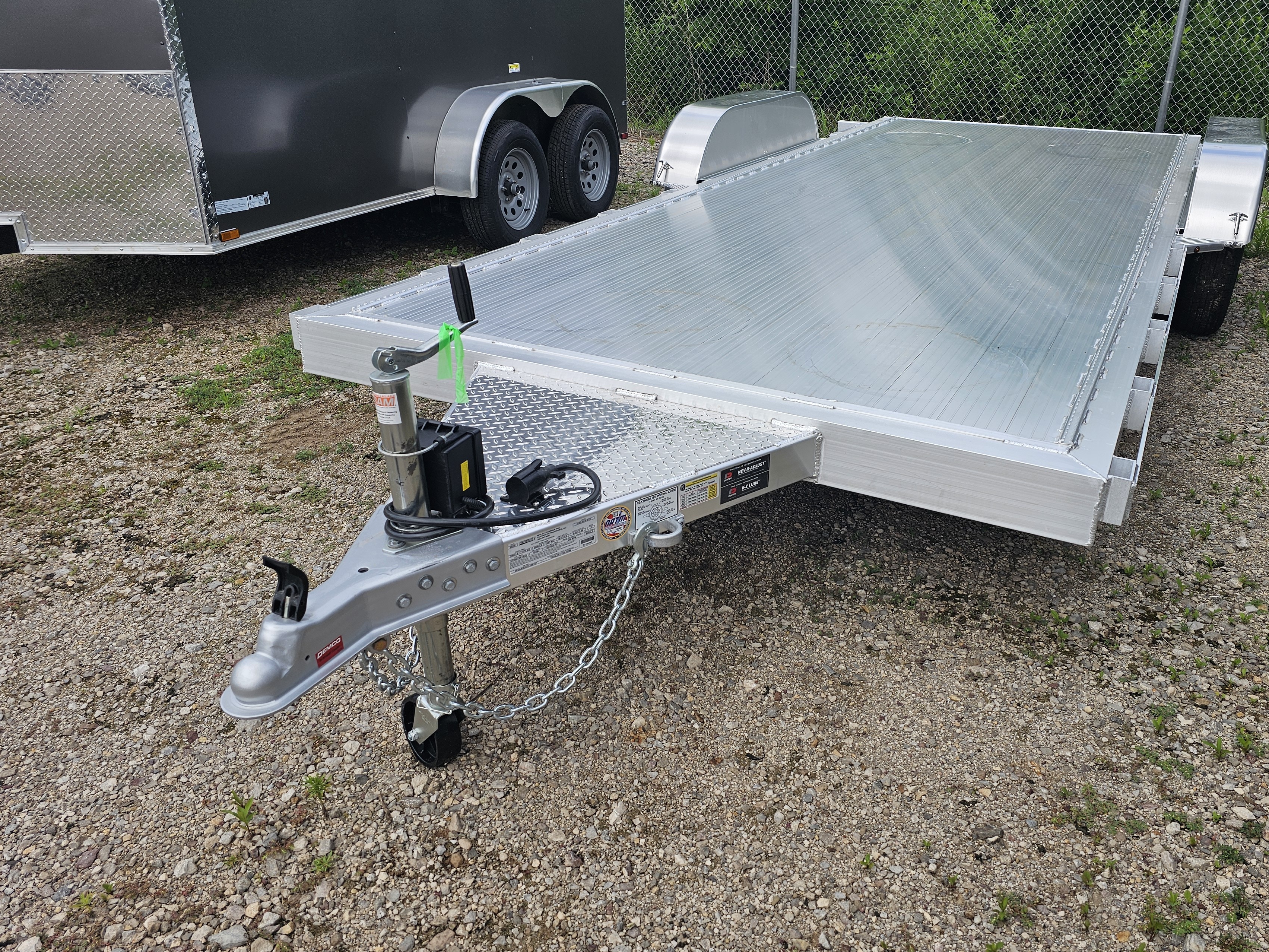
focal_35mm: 27
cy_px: 484
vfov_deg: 51.4
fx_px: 990
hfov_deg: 64.9
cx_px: 740
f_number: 1.7
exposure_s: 1/565
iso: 10
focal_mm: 6.3
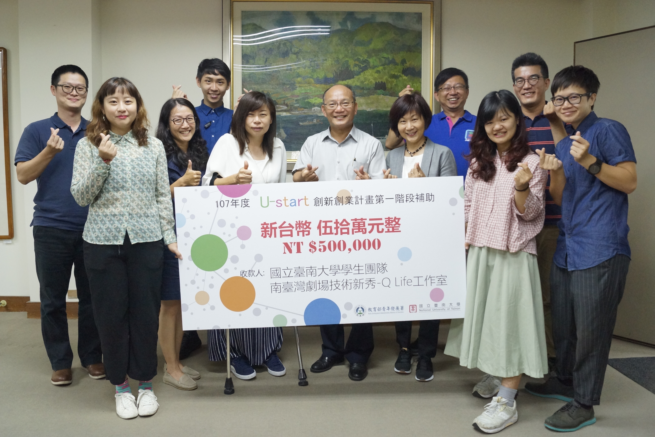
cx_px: 328
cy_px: 218
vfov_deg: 48.0
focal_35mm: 27
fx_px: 491
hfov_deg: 67.4
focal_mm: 18
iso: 1600
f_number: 5
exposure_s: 1/100
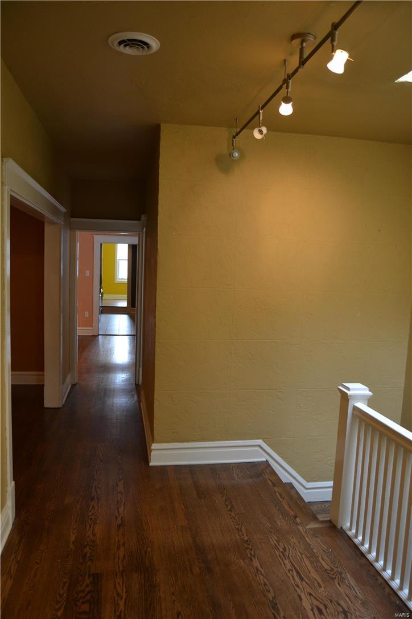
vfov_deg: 67.4
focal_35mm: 27
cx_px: 206
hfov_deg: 47.9
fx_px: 463
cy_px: 310
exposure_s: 1/60
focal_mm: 18
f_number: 3.5
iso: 500
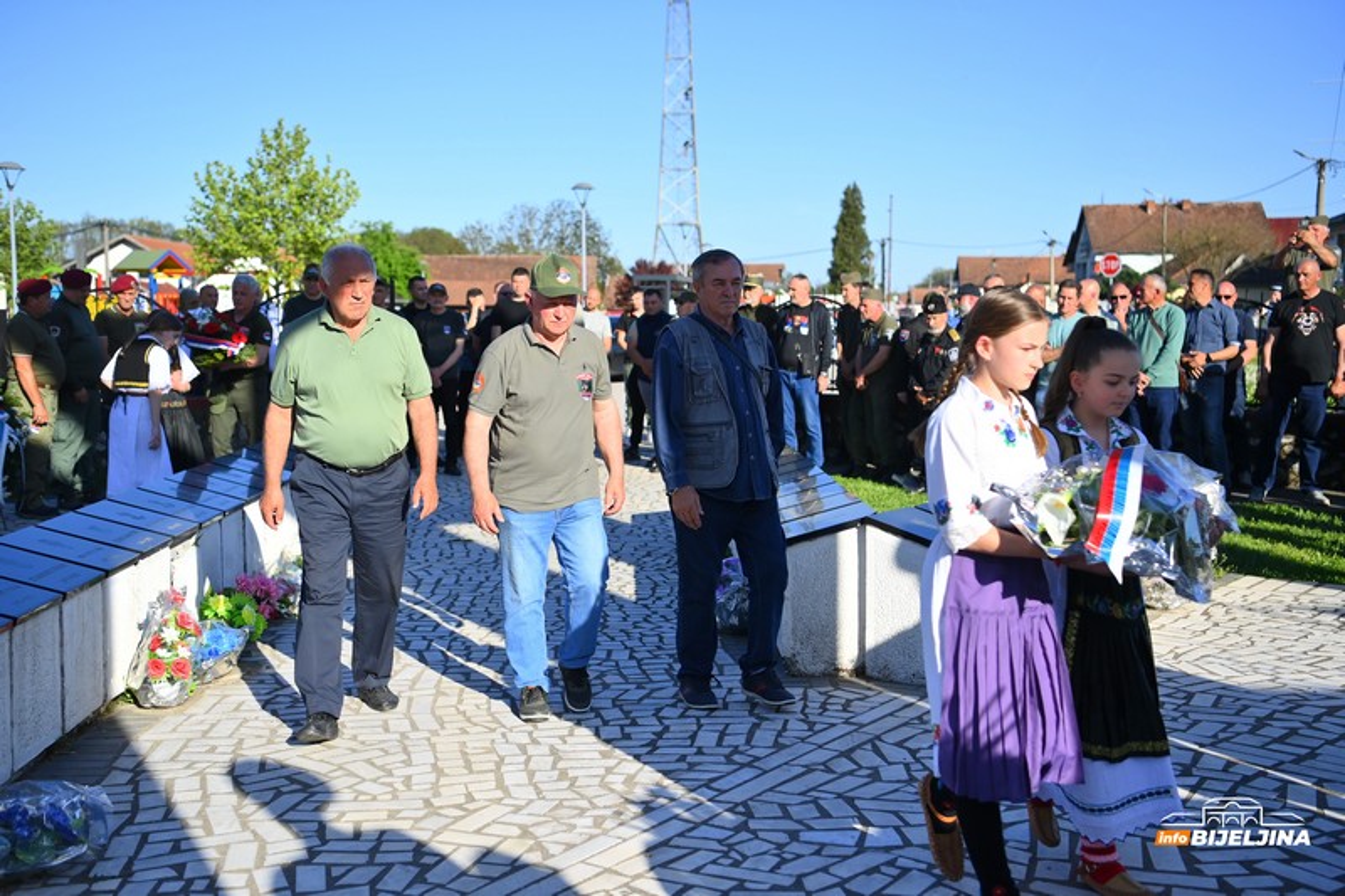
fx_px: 1643
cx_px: 672
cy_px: 448
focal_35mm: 44
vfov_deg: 30.5
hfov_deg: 44.5
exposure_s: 1/8000
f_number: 3.2
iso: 500
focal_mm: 44
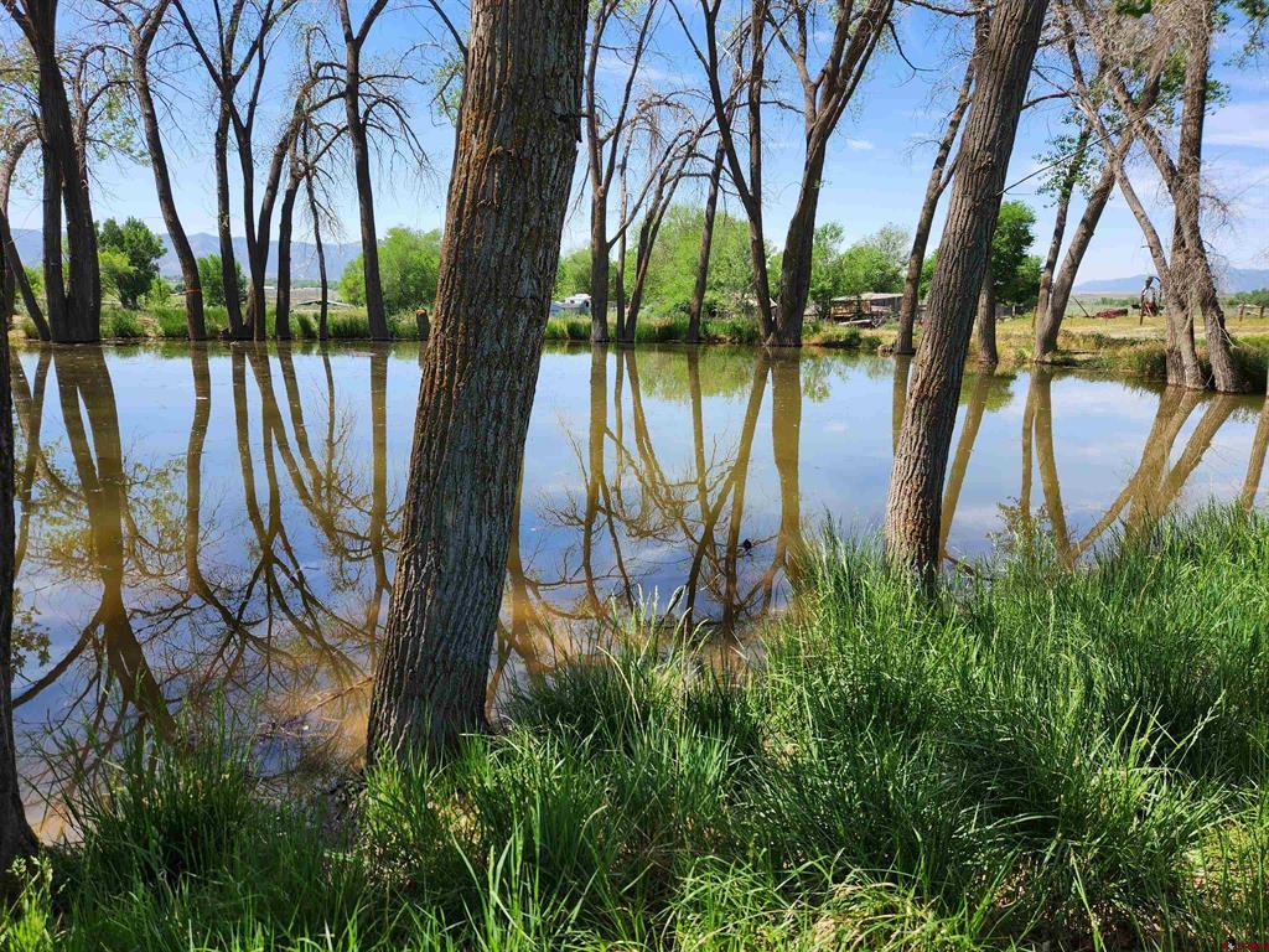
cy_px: 476
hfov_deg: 73.9
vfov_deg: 58.9
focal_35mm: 23
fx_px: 843
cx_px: 634
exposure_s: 1/801
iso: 20
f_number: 1.8
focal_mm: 5.4
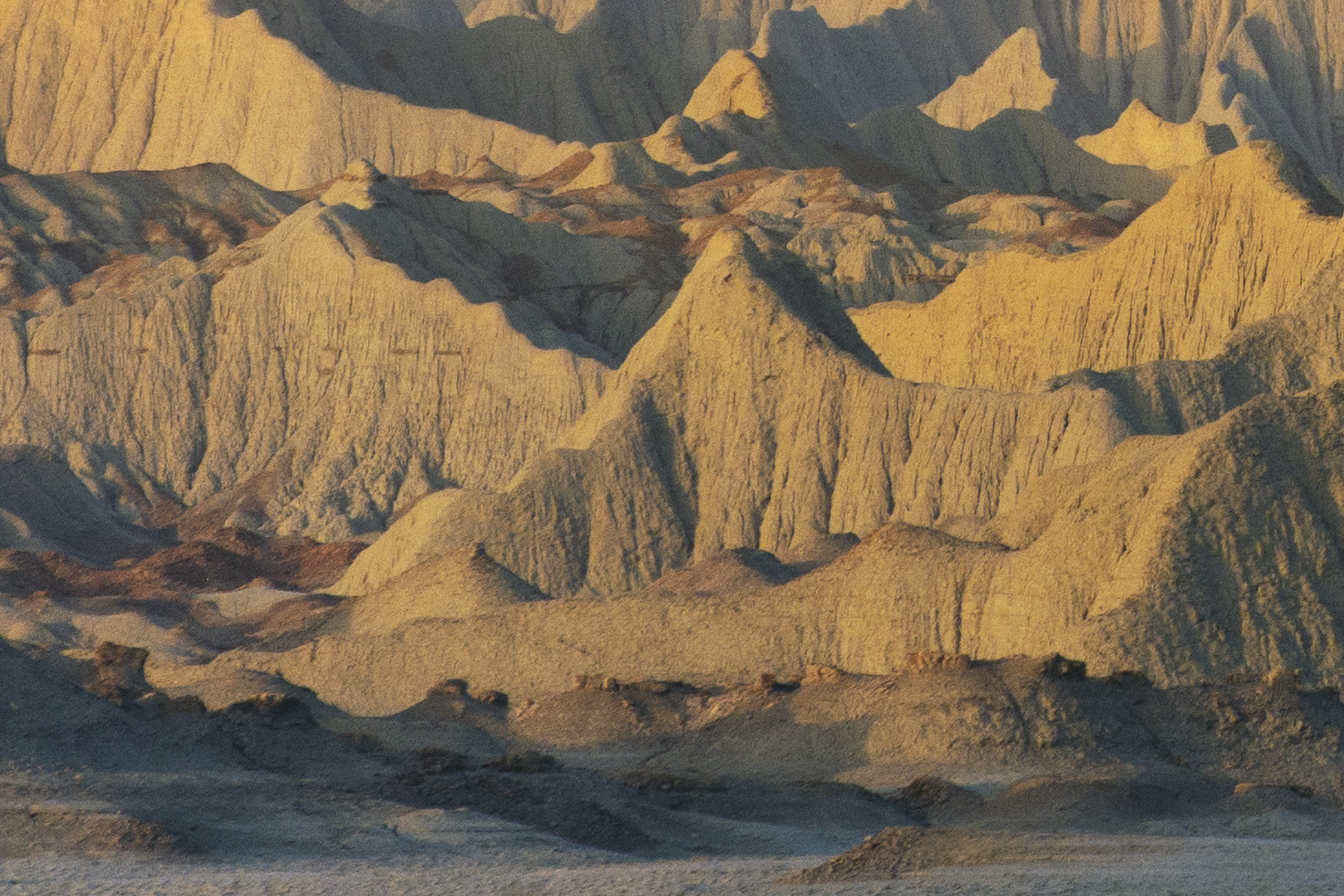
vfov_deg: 1.2
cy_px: -752
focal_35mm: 1101
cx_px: 2340
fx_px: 41105
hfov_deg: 1.9
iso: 125
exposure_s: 1/400
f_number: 8
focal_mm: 180
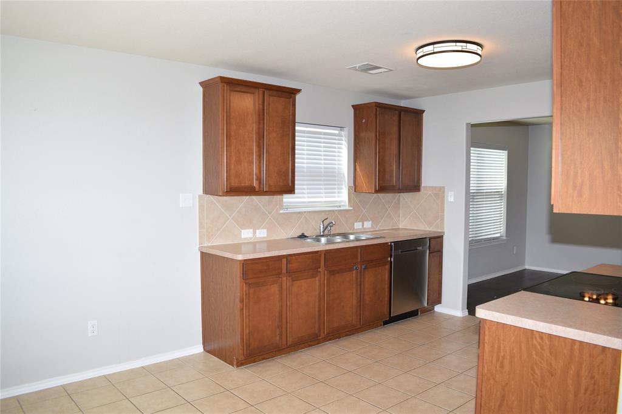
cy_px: 207
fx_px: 466
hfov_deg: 67.4
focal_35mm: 27
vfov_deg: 47.9
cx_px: 311
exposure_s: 1/125
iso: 400
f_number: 5.6
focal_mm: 18
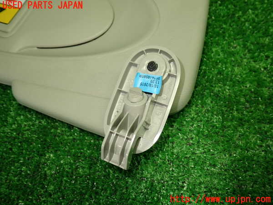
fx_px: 237
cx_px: 136
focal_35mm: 30
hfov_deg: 60.0
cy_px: 102
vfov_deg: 46.8
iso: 160
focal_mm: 5.4
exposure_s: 1/60
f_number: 2.3
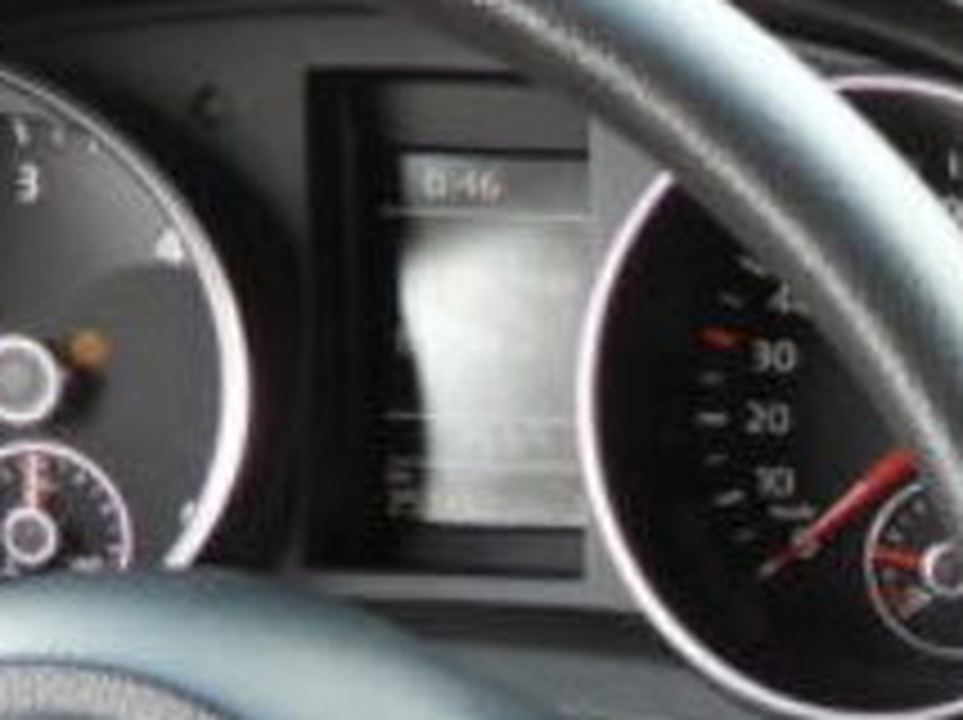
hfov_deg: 10.0
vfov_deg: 7.6
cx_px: 2097
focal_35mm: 180
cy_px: 1760
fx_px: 5002
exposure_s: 1/60
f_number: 2.8
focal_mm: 4.3
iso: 100
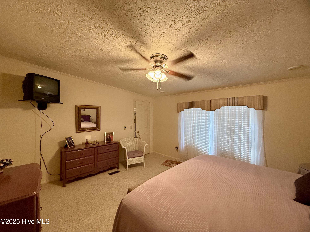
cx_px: 155
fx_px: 125
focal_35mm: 14
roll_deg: -1.1
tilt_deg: +0.8
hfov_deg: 102.1
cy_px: 116
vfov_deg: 85.7
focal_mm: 2.22
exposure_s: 1/60
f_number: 2.2
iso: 500
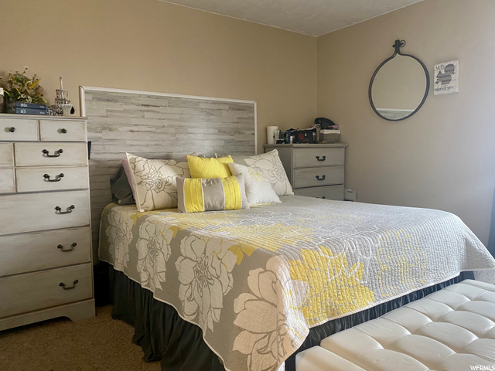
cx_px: 248
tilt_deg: -4.3
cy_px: 186
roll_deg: +0.9
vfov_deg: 53.1
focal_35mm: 26
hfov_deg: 67.3
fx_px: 372
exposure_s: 1/60
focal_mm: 4.25
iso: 250
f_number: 1.8
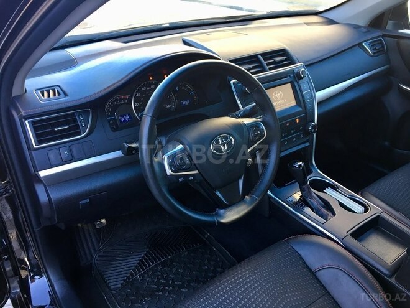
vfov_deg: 48.2
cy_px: 154
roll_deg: +0.1
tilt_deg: -28.3
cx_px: 205
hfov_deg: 61.7
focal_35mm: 29
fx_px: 343
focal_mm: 4.15
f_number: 2.2
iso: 25
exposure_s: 1/33
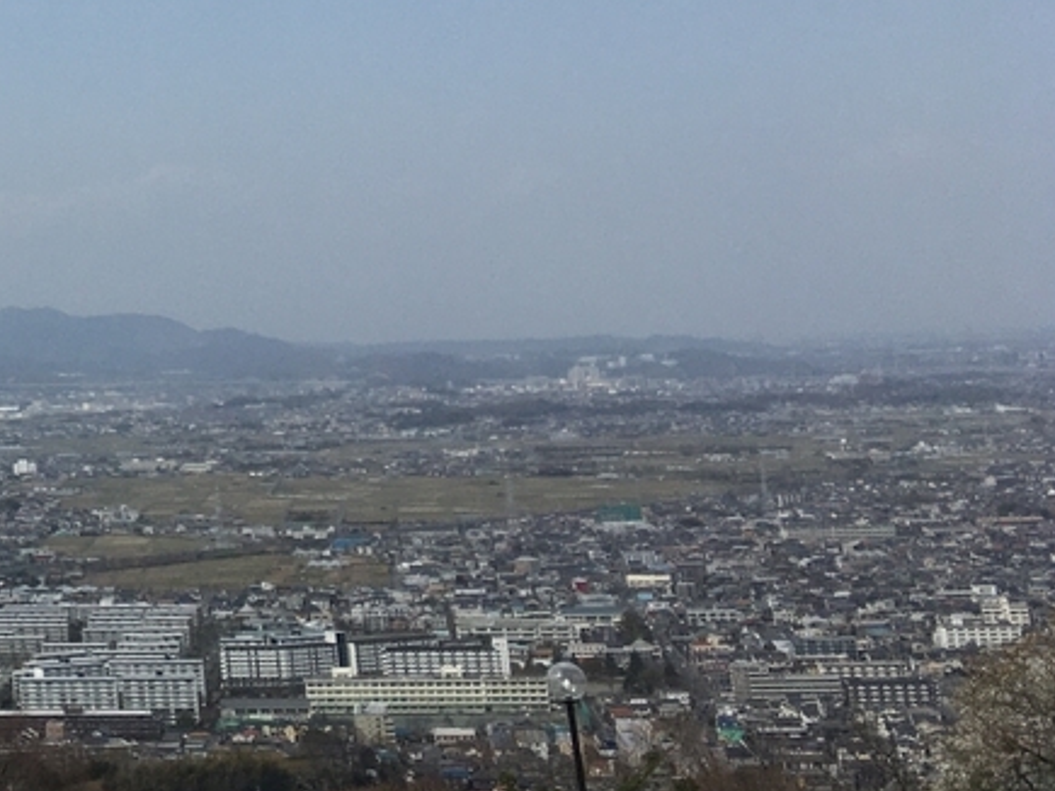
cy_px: -206
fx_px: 2438
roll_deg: +2.9
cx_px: -320
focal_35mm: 80
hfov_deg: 21.9
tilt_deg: +12.2
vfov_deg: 17.4
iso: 25
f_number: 2.2
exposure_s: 1/3205
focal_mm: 4.15
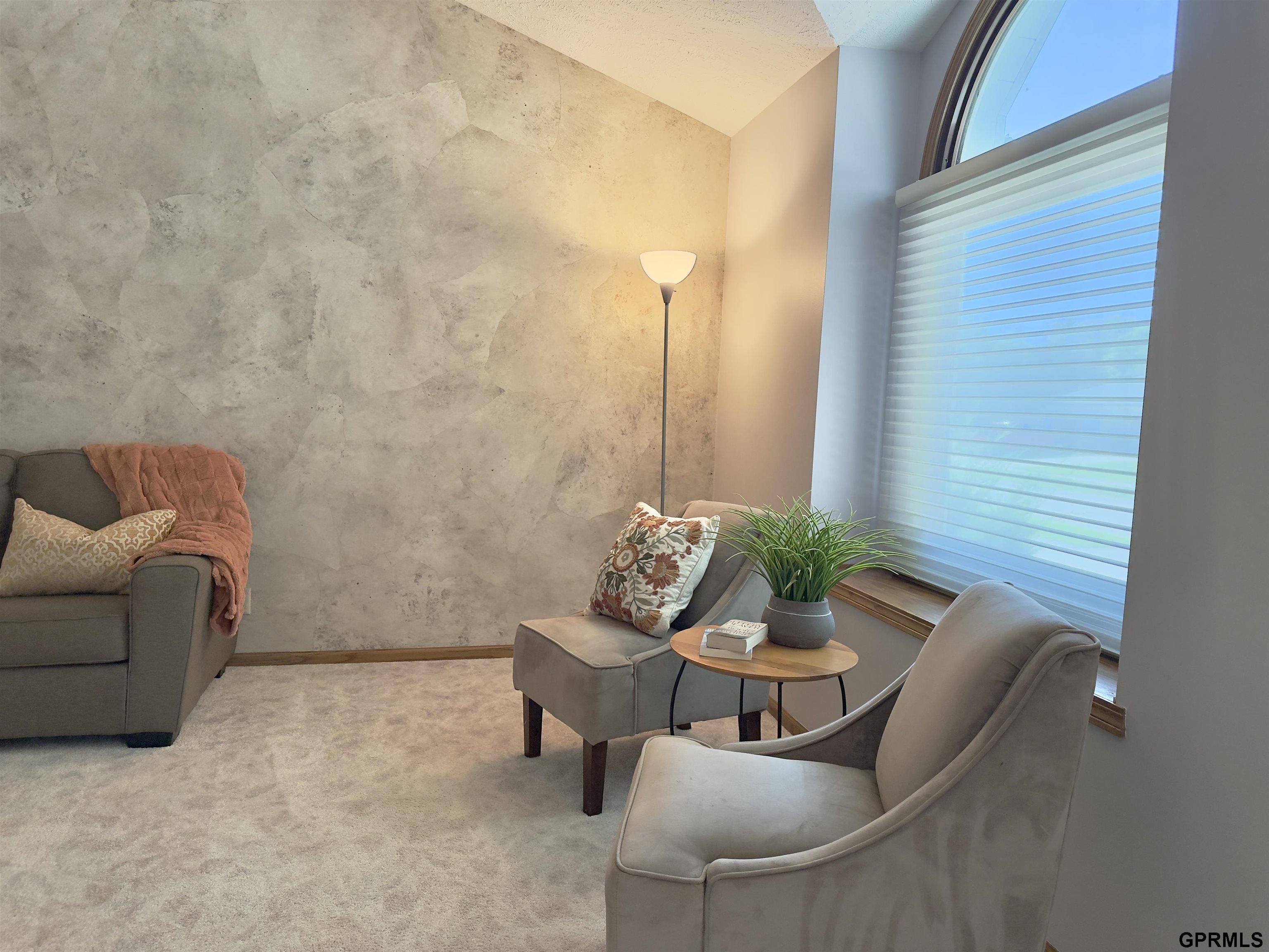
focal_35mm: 24
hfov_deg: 71.6
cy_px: 476
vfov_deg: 56.8
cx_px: 634
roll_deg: -1.9
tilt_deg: -4.7
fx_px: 880
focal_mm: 6.76
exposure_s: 1/138
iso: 200
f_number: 1.78
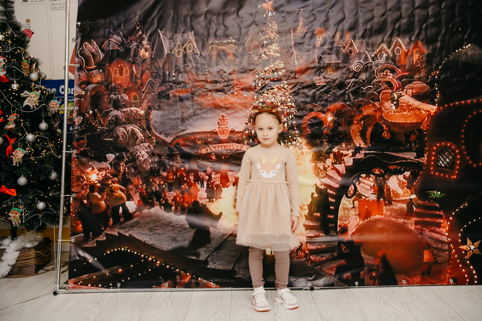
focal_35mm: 39
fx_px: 522
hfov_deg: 49.6
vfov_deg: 34.2
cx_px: 244
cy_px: 156
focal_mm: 38
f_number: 4.5
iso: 320
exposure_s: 1/160
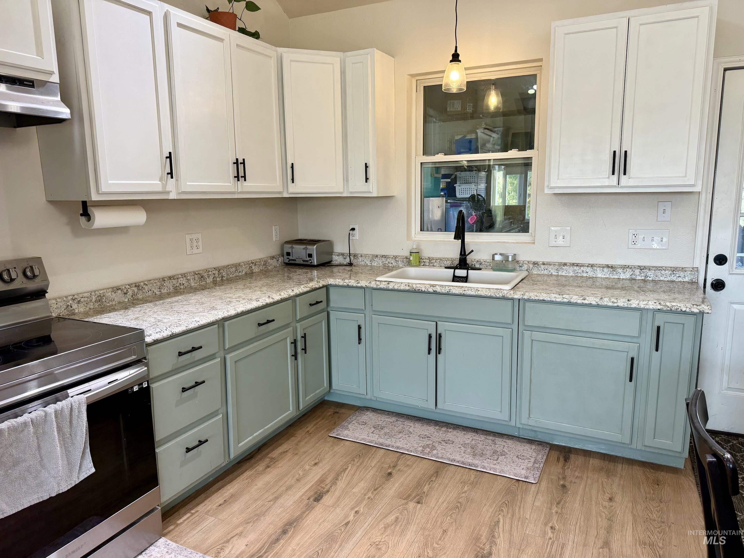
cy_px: 279
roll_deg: +1.0
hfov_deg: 71.6
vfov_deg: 56.8
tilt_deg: -11.8
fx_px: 516
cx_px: 372
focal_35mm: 24
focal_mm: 6.76
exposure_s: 1/120
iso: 100
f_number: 1.78
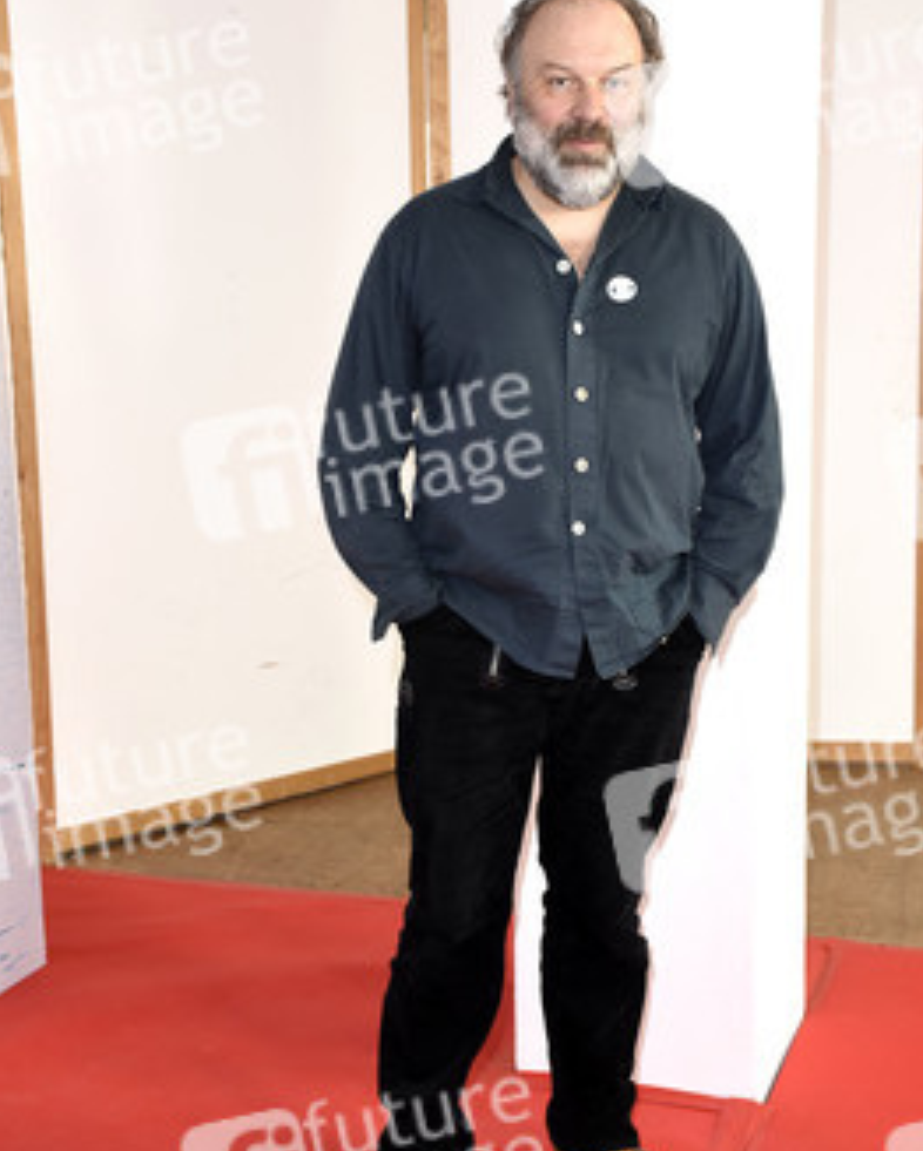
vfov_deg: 34.1
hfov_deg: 27.6
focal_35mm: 55
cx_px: 465
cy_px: 634
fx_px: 1876
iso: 640
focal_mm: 32
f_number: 6.3
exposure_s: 1/60
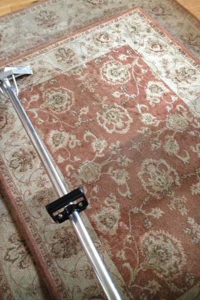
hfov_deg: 34.1
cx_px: 119
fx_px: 325
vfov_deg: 49.5
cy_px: 152
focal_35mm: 39
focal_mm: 4.28
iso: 400
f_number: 2.4
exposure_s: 1/20
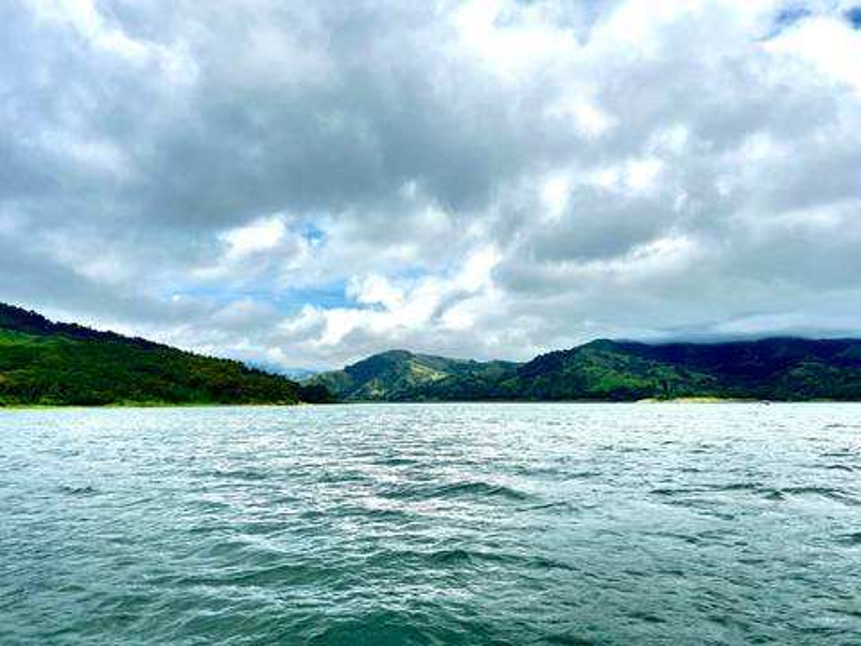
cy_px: 323
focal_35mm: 26
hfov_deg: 67.3
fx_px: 647
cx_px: 430
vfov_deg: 53.1
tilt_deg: +6.7
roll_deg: +0.2
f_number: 1.5
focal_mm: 5.7
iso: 50
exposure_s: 1/1326
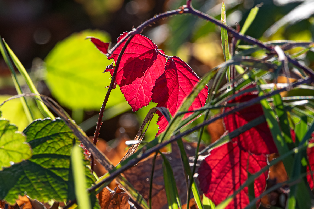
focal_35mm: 720
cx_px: 157
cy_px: 104
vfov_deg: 1.9
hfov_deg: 2.9
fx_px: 6280
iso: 400
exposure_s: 1/400
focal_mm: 480
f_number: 9
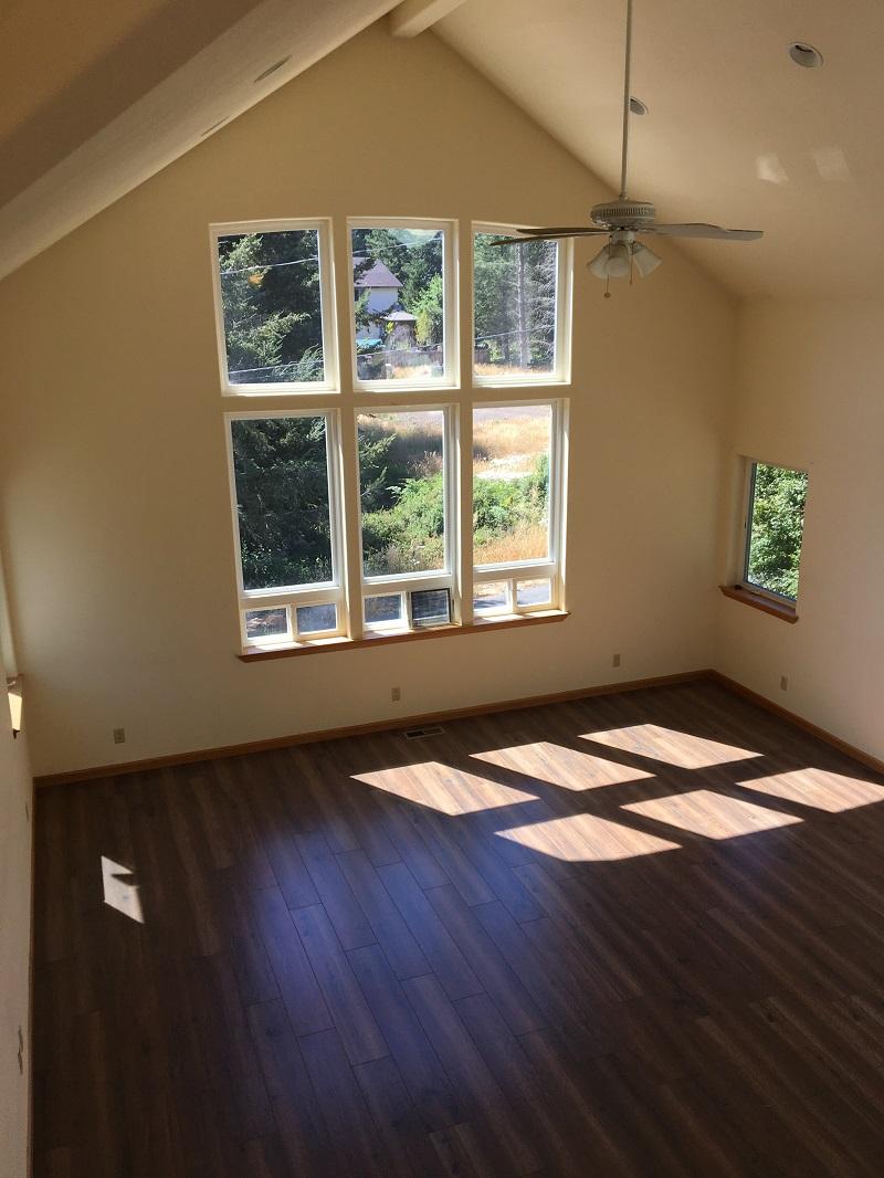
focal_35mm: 29
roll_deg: -0.4
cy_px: 589
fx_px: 987
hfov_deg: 48.2
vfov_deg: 61.6
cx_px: 442
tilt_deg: -17.8
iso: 25
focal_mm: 4.15
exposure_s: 1/255
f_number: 2.2
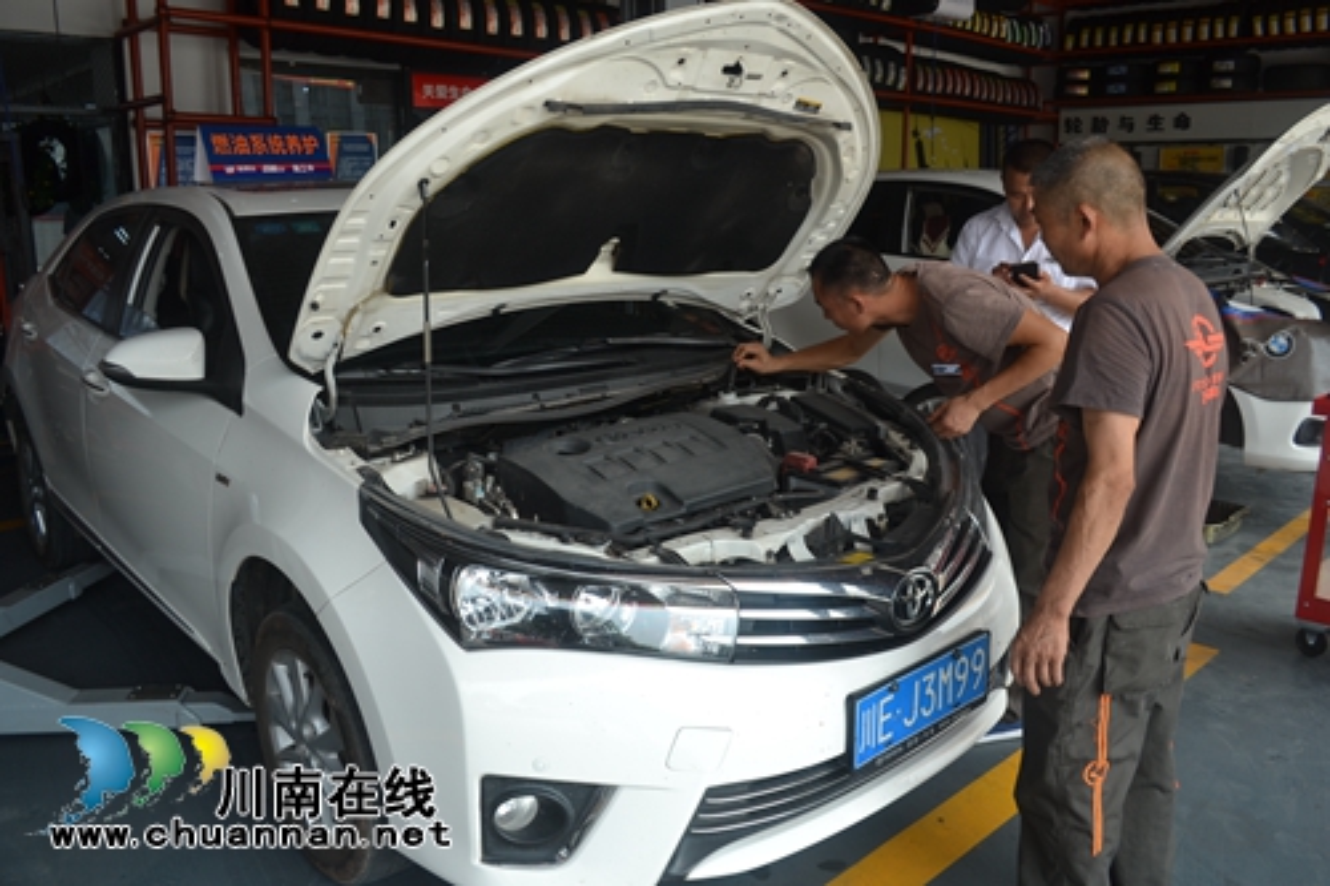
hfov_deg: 67.4
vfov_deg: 47.9
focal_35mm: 27
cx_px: 665
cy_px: 443
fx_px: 997
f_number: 5.6
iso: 100
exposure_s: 1/125
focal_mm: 18
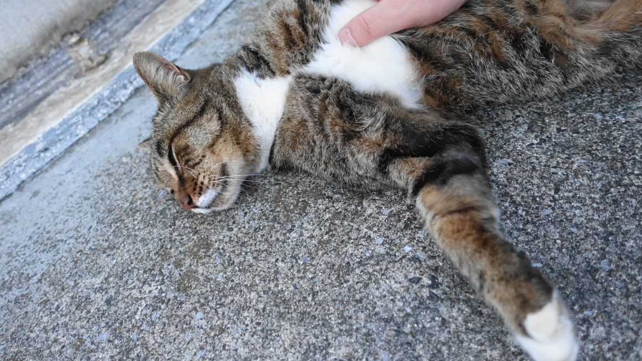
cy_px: 142
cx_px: 323
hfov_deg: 71.9
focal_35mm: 26
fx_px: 443
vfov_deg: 44.1
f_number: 1.8
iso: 1600
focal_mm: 8.8
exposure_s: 1/250
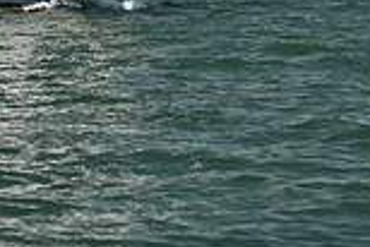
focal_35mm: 264
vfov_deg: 5.0
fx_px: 2716
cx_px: 18
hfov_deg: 7.8
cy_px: -432
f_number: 5
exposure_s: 1/800
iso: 250
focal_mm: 70
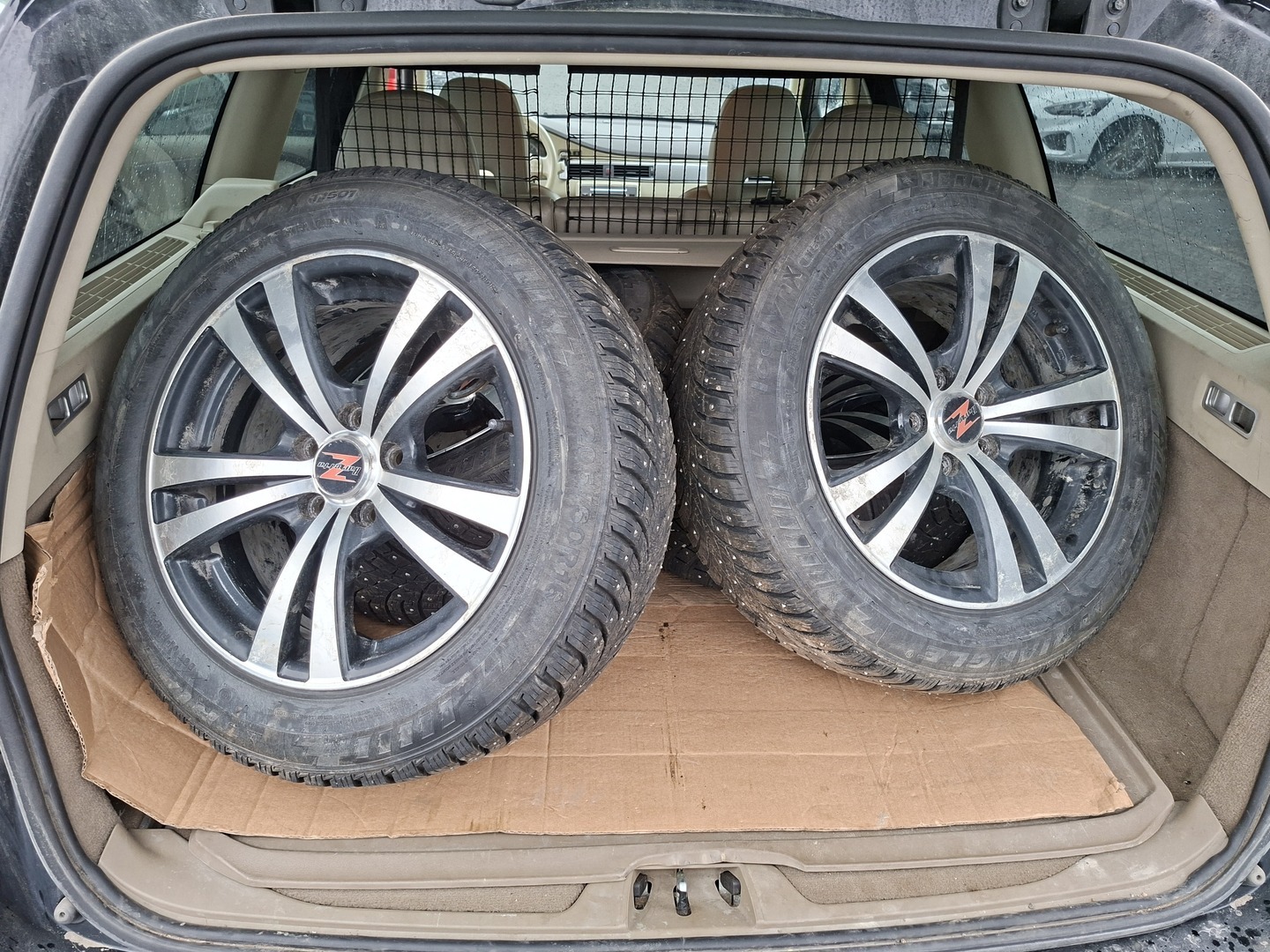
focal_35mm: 23
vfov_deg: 58.9
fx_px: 844
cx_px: 635
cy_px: 476
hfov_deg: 73.9
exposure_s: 1/138
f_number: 1.8
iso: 50
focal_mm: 5.54
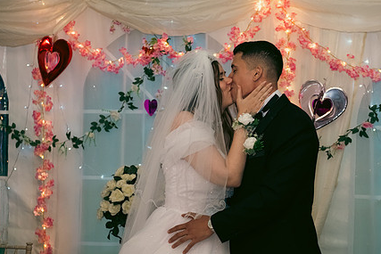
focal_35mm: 95
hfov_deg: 21.4
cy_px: 156
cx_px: 240
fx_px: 1006
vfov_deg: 14.4
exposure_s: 1/160
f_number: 3.5
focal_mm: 70
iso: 800
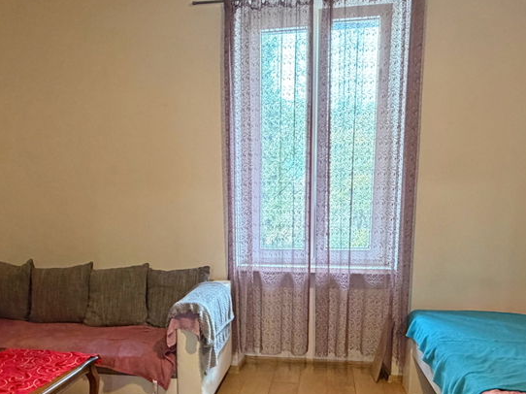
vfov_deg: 44.4
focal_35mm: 31
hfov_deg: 58.3
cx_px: 238
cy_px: 278
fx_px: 471
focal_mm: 2.22
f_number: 2.2
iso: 400
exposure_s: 1/50
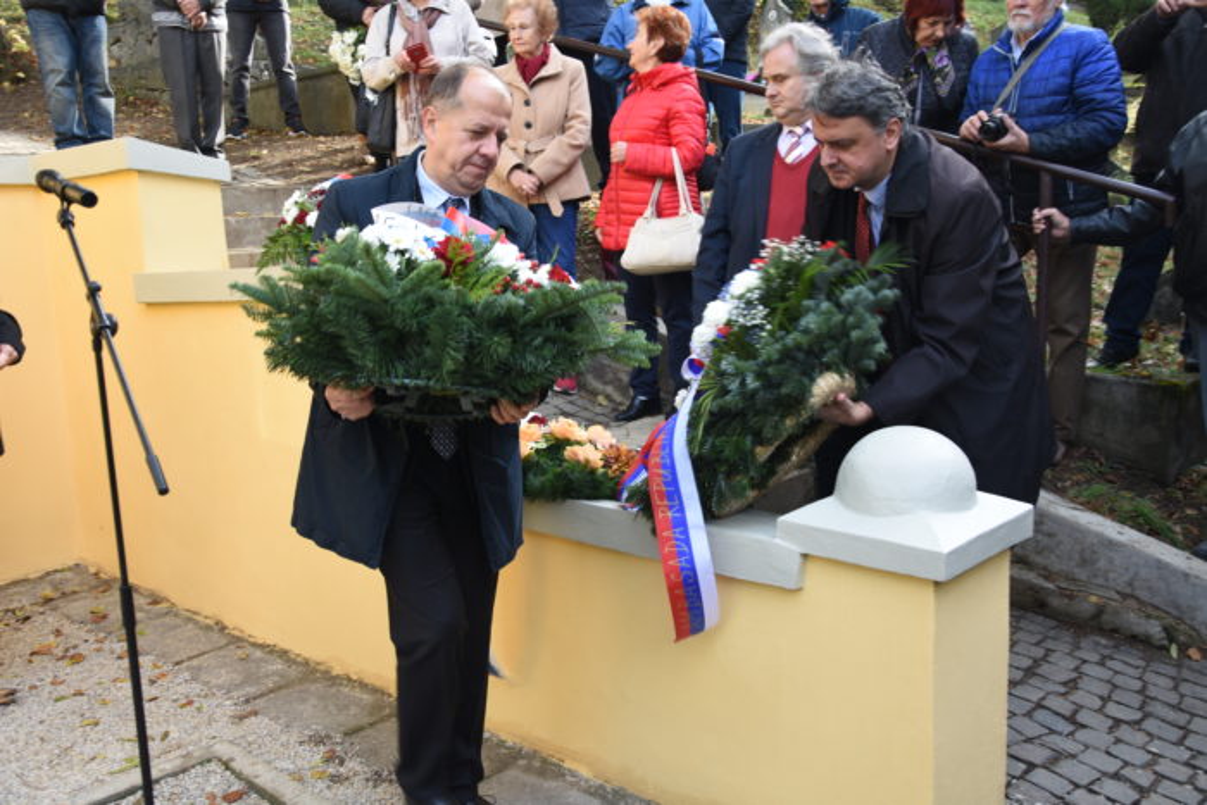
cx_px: 604
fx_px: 1107
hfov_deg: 57.2
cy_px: 402
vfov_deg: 40.0
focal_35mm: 33
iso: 100
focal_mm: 22
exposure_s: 1/60
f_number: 4
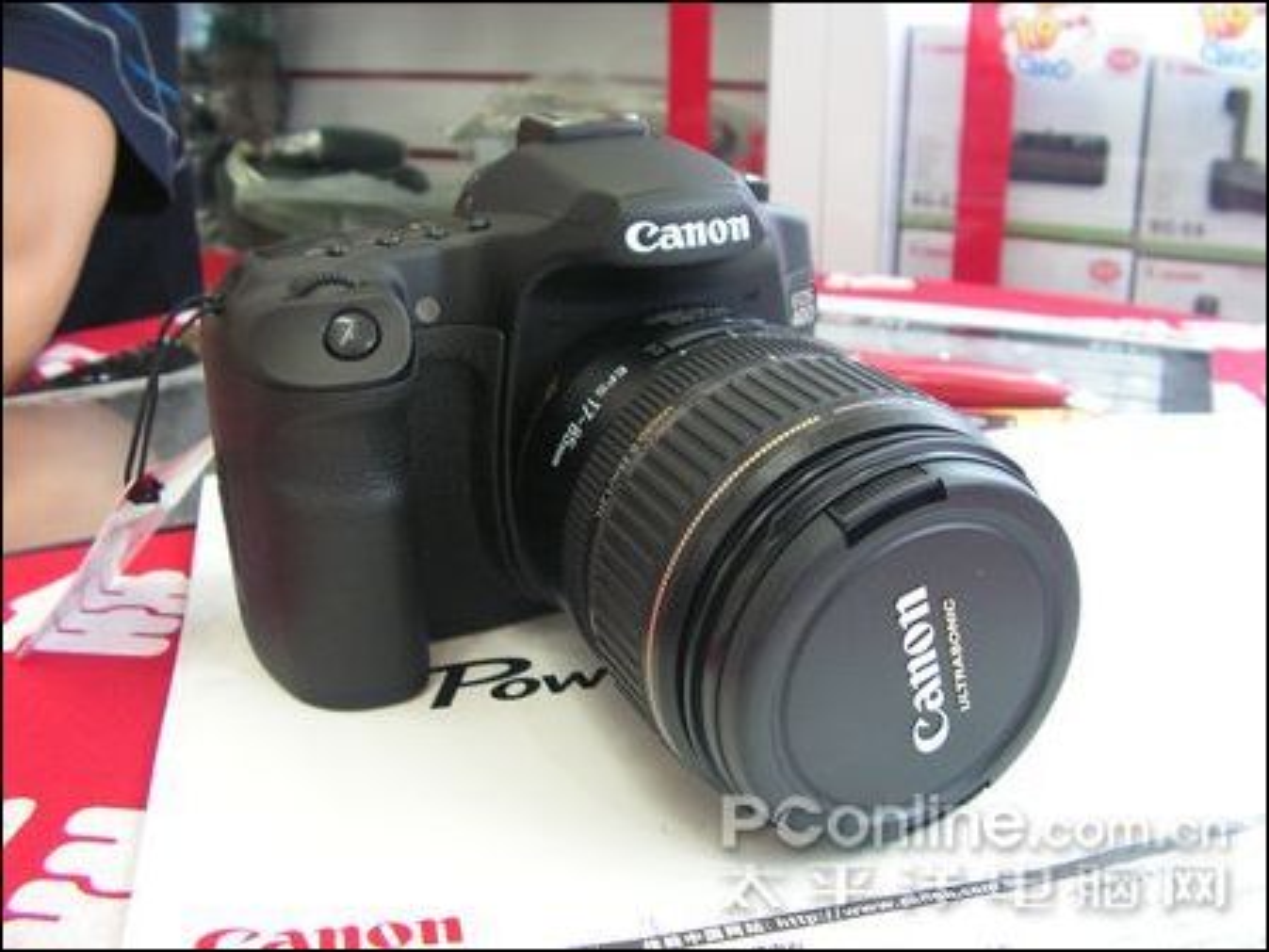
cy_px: 476
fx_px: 1320
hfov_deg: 51.3
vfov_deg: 39.7
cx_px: 634
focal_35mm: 36
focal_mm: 6
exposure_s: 1/10
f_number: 3.2
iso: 200
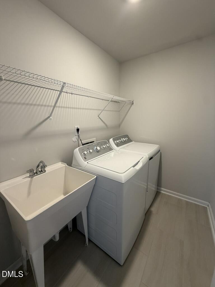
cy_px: 144
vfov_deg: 102.1
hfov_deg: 85.7
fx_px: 116
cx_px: 108
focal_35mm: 14
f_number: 2.2
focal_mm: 2.22
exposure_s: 1/60
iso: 200
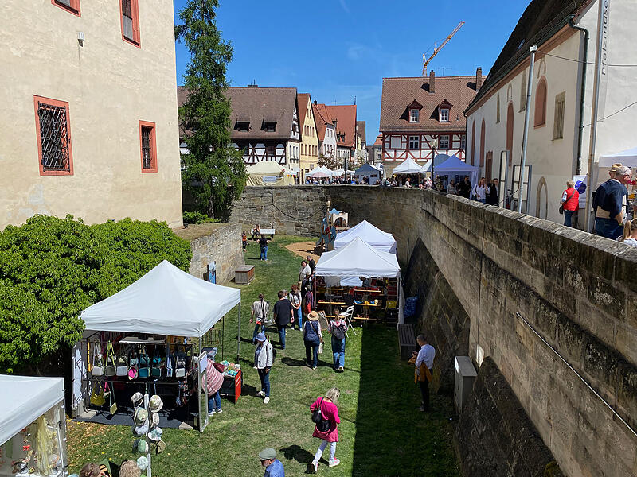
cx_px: 318
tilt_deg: -8.4
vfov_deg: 53.1
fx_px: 478
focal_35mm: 26
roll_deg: +0.3
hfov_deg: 67.3
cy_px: 238
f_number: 1.8
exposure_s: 1/3497
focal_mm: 4.25
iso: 32
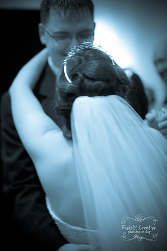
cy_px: 126
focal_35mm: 50
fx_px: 349
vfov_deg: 39.6
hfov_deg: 26.9
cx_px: 84
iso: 3200
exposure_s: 1/60
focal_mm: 50
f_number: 1.4
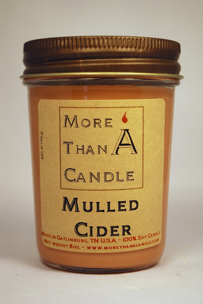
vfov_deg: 24.6
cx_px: 102
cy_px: 152
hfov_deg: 16.6
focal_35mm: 82
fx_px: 696
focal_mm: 55
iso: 110
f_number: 5.6
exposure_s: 1/125
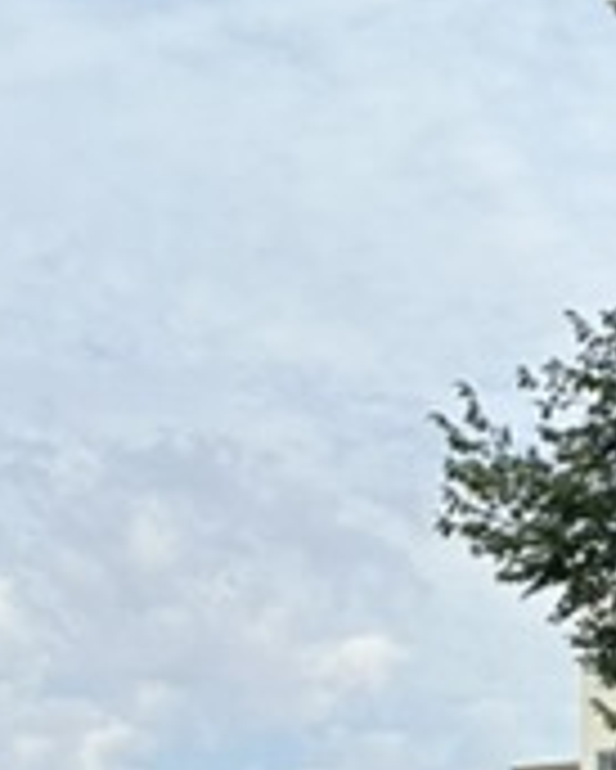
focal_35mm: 140
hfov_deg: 9.7
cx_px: 1524
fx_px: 3188
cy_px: 896
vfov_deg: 13.4
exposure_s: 1/3155
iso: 80
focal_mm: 6.86
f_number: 1.78
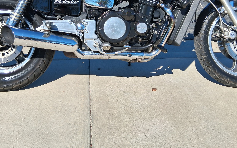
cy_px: 15
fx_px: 284
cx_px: 113
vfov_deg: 28.1
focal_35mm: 44
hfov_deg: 45.3
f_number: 1.8
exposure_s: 1/544
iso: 25
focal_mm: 3.98
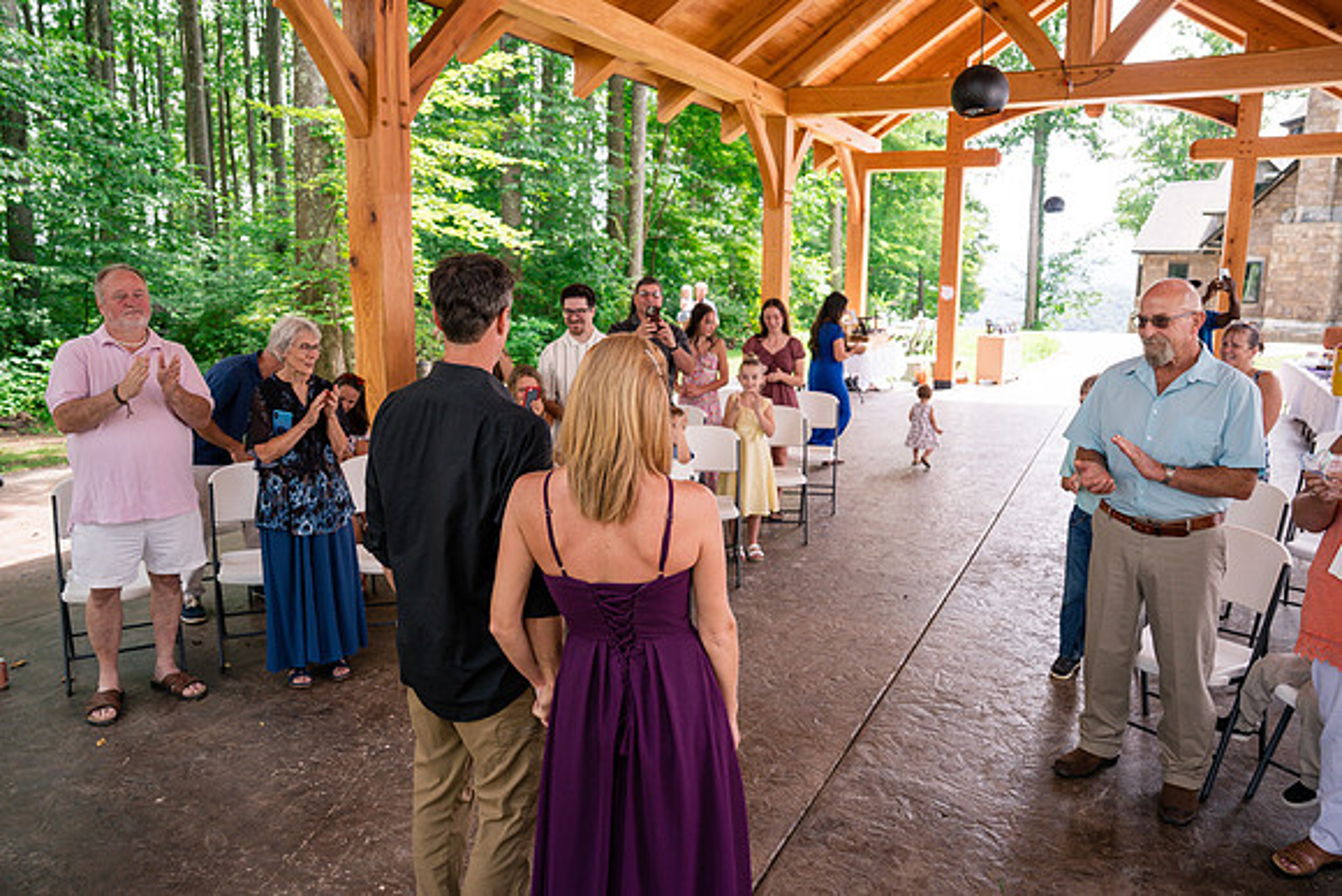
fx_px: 914
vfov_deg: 52.2
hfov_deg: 72.5
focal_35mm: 25
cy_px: 448
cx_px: 663
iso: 400
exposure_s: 1/500
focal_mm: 24
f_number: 2.8
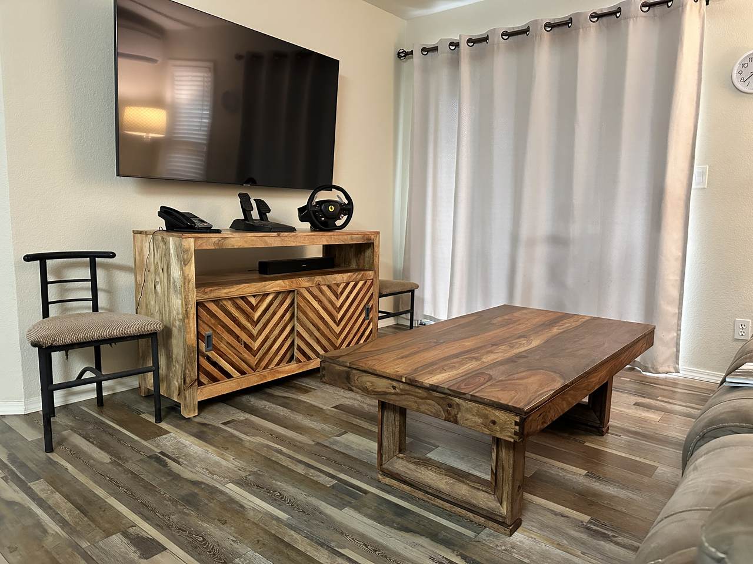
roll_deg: -1.4
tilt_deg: -7.3
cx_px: 376
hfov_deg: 71.6
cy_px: 282
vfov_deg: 56.8
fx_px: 522
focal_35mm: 24
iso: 640
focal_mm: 6.86
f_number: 1.78
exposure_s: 1/60
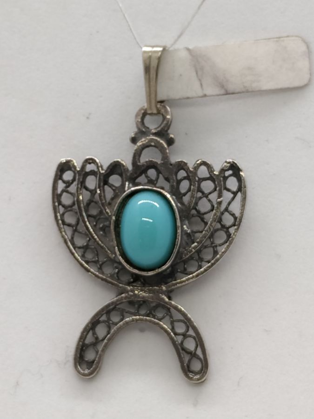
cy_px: 210
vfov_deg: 71.6
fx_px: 290
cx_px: 157
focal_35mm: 24
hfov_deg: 56.8
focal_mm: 3.94
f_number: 1.9
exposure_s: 1/172
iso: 100
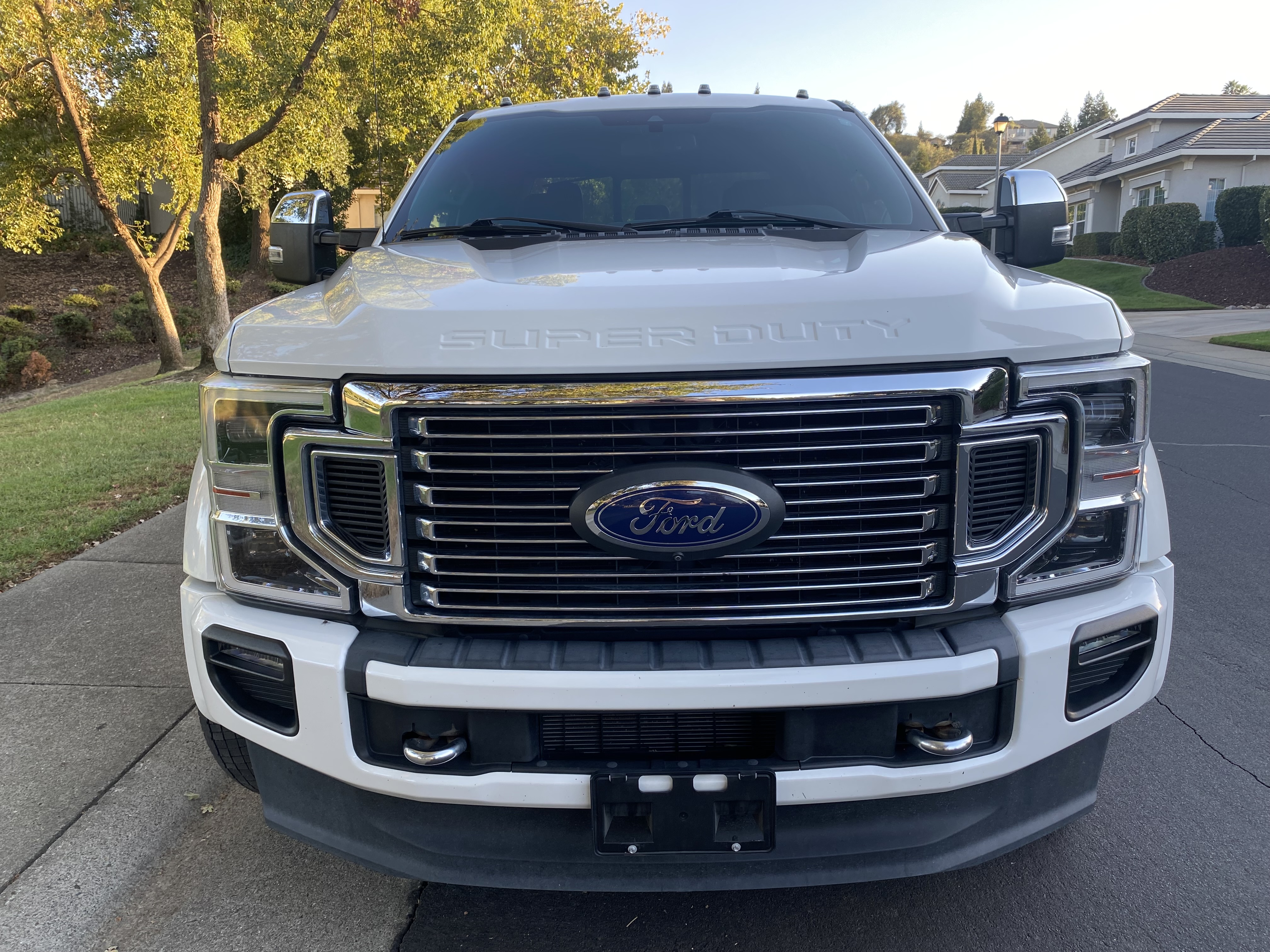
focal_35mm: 26
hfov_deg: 67.3
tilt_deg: -10.1
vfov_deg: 53.1
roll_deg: -0.1
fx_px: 954
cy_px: 476
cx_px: 635
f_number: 1.8
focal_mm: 4.25
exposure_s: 1/149
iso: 32
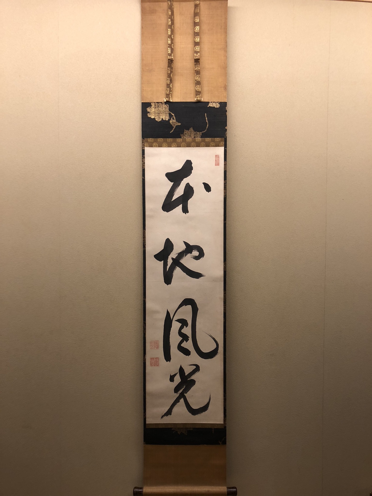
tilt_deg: -2.1
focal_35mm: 28
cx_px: 186
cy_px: 248
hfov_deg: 49.7
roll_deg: -0.7
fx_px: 401
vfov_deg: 63.4
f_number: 1.8
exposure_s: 1/30
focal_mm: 3.99
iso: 40
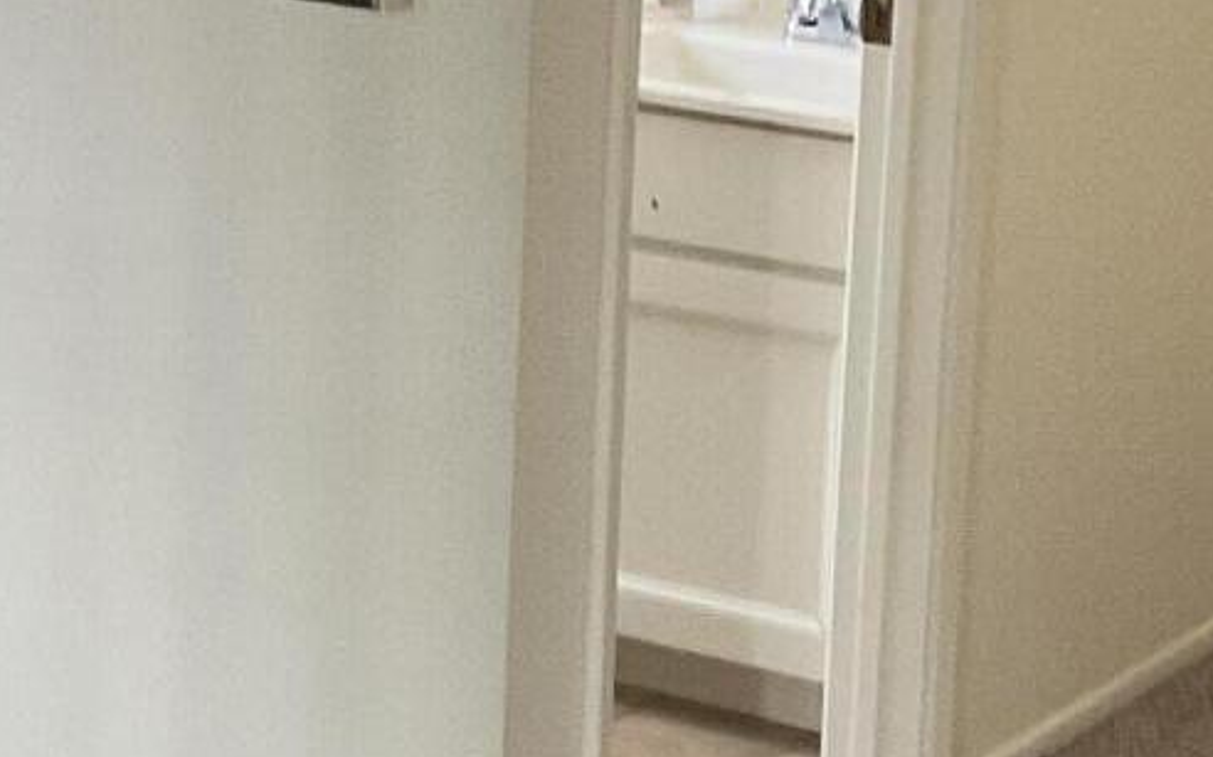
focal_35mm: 125
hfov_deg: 16.3
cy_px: 131
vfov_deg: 10.4
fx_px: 4130
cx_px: -89
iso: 250
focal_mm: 3
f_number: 1.8
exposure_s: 1/60
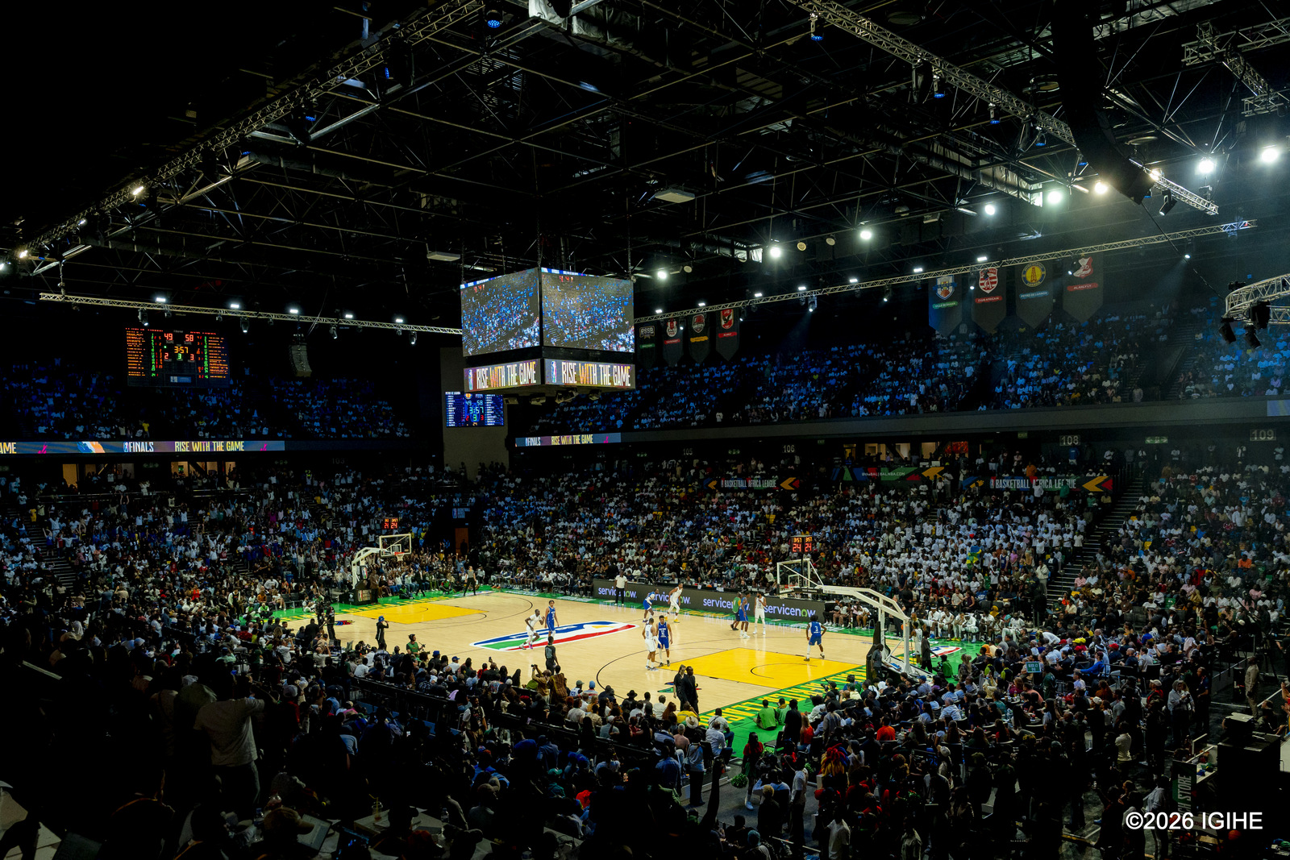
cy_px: 508
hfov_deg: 64.8
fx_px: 1016
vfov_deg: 45.7
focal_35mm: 28
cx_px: 645
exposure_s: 1/500
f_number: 4
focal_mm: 24
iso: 1600
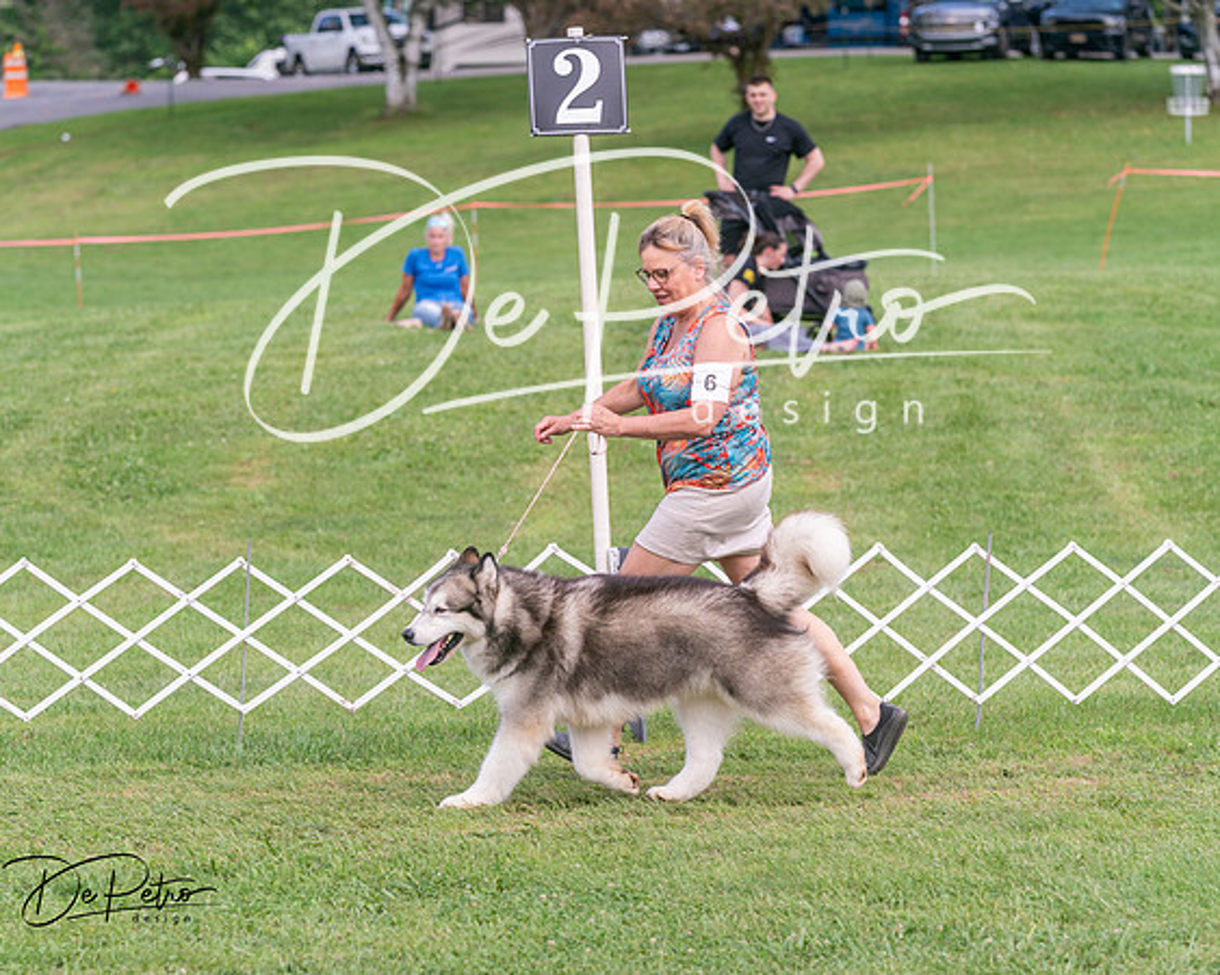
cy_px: 488
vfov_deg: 10.1
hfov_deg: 12.6
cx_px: 610
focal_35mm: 153
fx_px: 5528
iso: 320
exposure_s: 1/1250
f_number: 5
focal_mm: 136
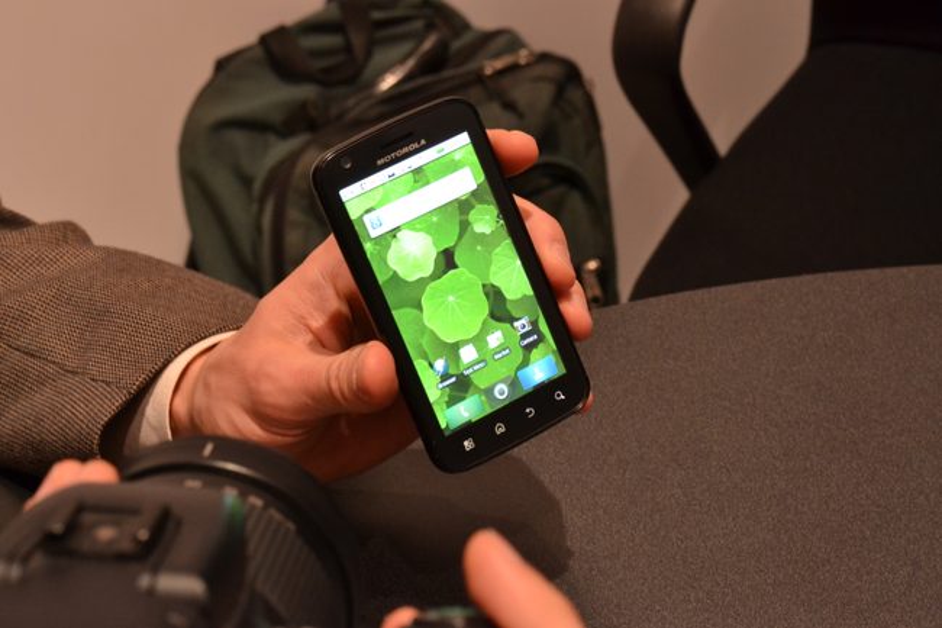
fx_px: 2158
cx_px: 471
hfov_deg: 24.6
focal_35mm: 82
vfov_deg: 16.5
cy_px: 314
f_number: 11
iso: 1600
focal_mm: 55
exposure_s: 1/10
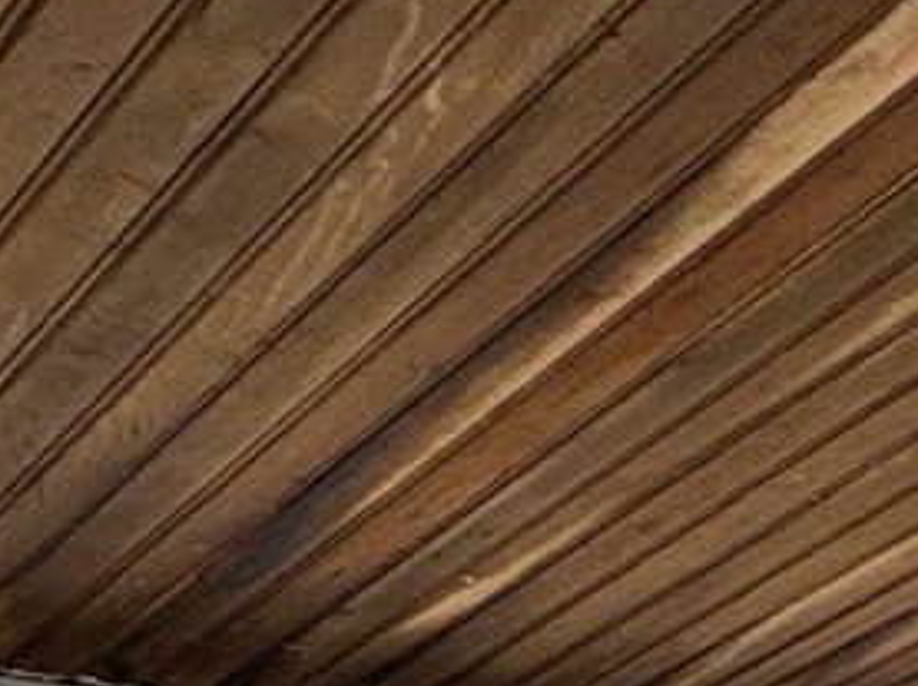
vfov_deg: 13.8
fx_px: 2145
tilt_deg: -11.3
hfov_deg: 21.2
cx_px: 1289
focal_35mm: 81
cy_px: 1574
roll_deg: +2.3
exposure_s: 1/162
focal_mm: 2.22
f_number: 2.2
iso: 40
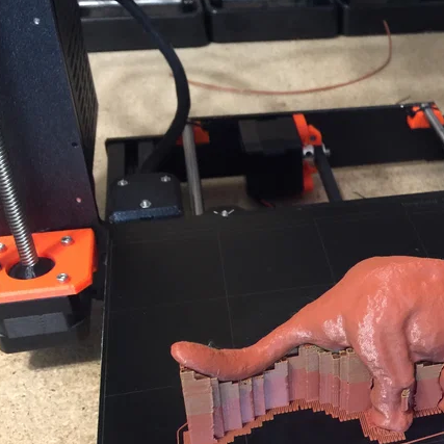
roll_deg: -6.6
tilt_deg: -35.8
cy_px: 249
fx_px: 726
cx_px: 409
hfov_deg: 32.2
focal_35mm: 50
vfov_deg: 34.0
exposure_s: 1/4
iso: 64
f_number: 2.2
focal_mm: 4.15
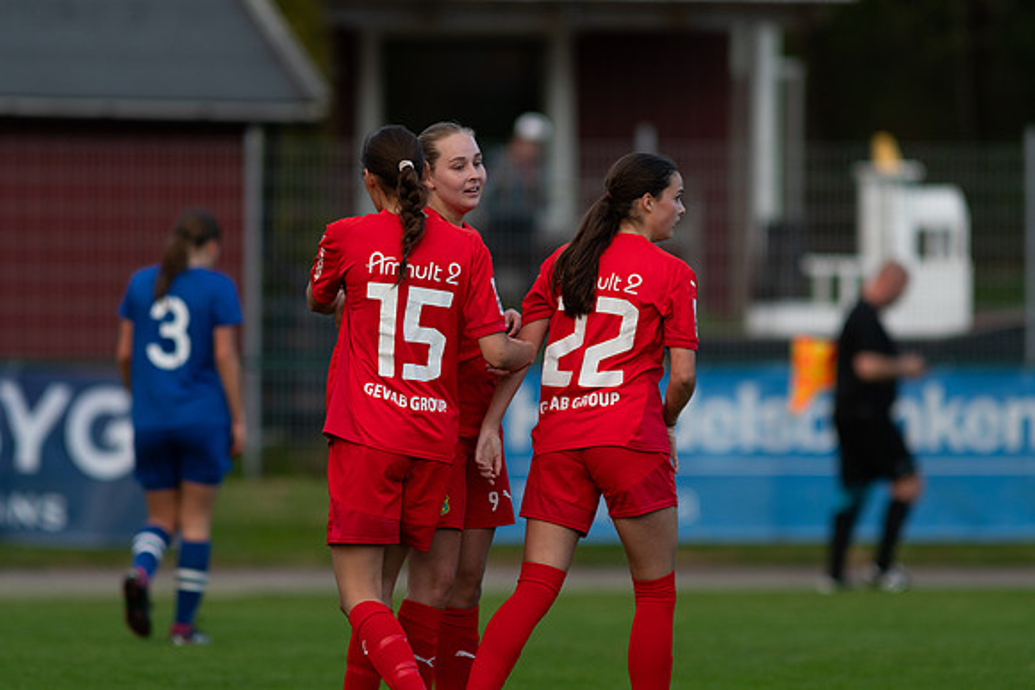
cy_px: 345
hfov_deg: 4.6
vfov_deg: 3.1
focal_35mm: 450
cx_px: 518
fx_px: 12940
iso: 280
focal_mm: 300
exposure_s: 1/1000
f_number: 3.2
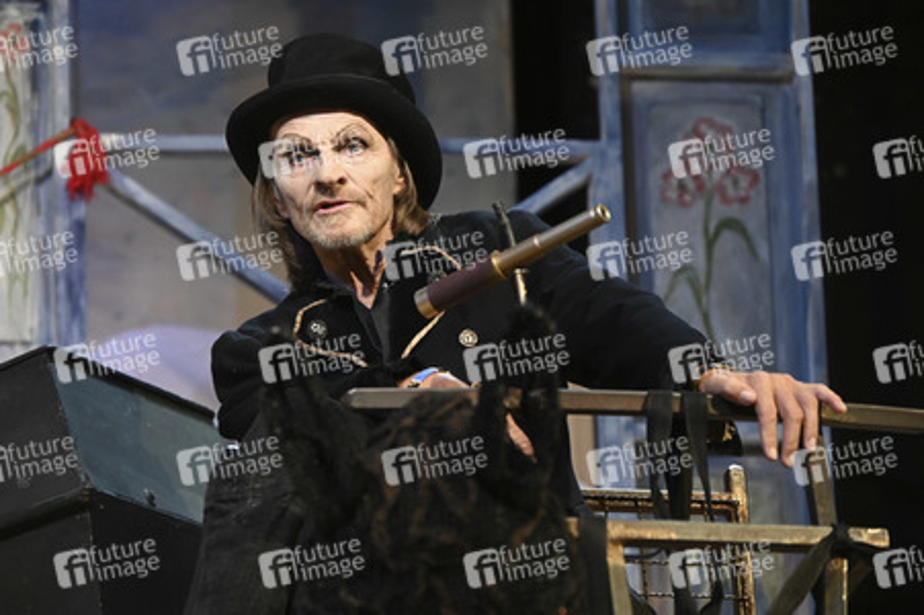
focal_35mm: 180
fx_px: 4616
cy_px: 308
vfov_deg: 7.6
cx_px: 462
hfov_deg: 11.4
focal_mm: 180
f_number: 6.3
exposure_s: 1/200
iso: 3200
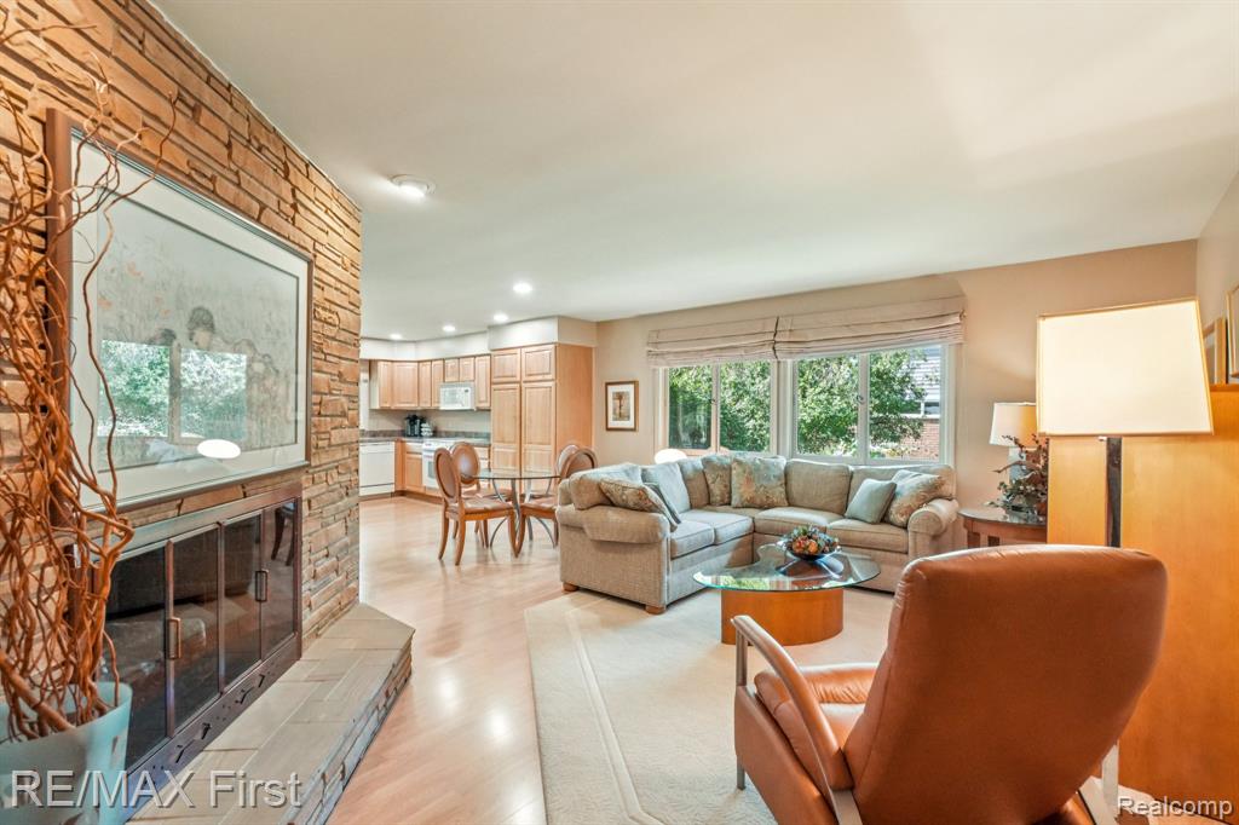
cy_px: 412
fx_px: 516
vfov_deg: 77.3
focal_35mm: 15
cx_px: 620
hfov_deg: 100.4
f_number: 8
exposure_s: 1/30
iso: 1000
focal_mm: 10
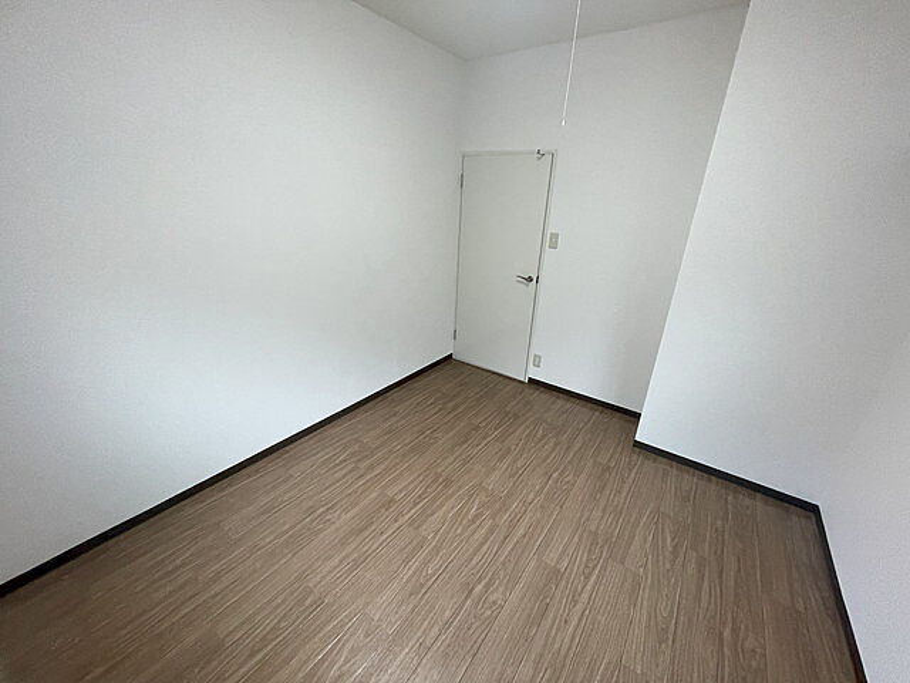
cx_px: 455
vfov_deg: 85.7
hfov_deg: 102.1
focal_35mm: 14
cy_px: 342
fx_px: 368
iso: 250
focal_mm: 1.55
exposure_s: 1/120
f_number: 2.4
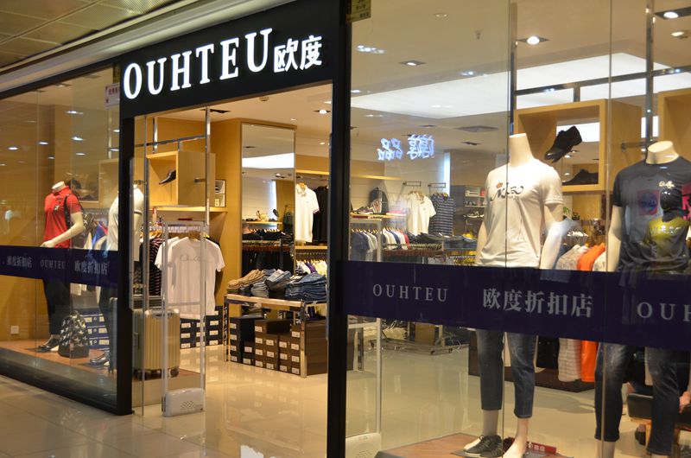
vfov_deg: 31.8
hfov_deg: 46.5
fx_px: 805
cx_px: 346
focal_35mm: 42
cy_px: 229
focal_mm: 28
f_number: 5
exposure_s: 1/160
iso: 500
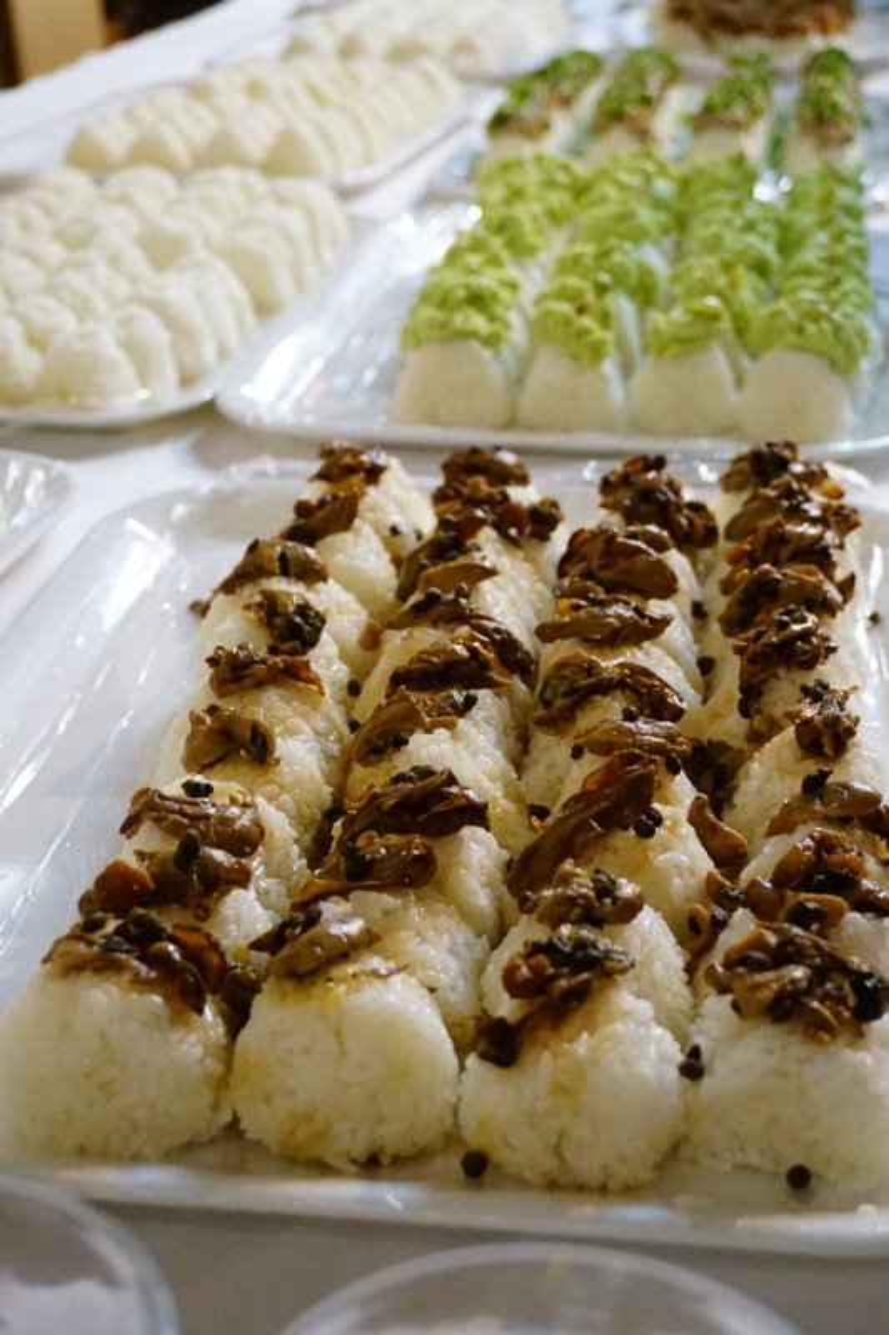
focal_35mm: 51
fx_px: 1890
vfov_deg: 38.9
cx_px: 444
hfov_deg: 26.5
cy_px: 668
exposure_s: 1/60
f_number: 5
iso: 5000
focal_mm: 34
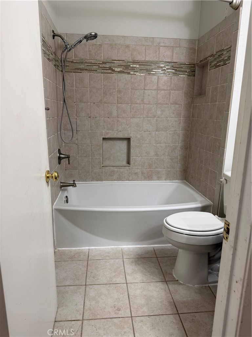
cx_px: 126
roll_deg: -1.4
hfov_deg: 56.8
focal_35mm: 24
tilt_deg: -13.5
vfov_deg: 71.6
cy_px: 168
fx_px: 233
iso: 100
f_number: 1.78
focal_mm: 6.76
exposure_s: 1/60
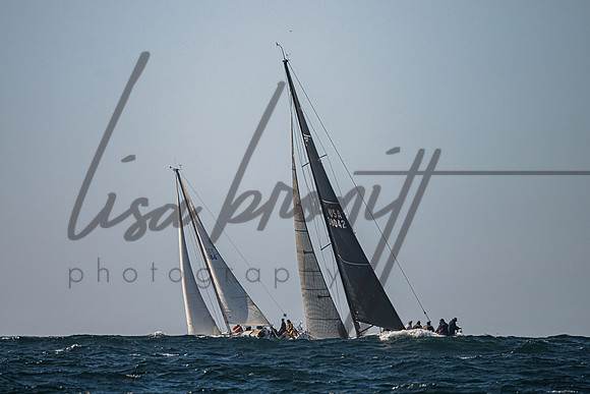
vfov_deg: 2.6
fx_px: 8770
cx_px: 282
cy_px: 141
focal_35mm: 535
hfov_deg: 3.9
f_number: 6.3
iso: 320
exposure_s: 1/5000
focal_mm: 400
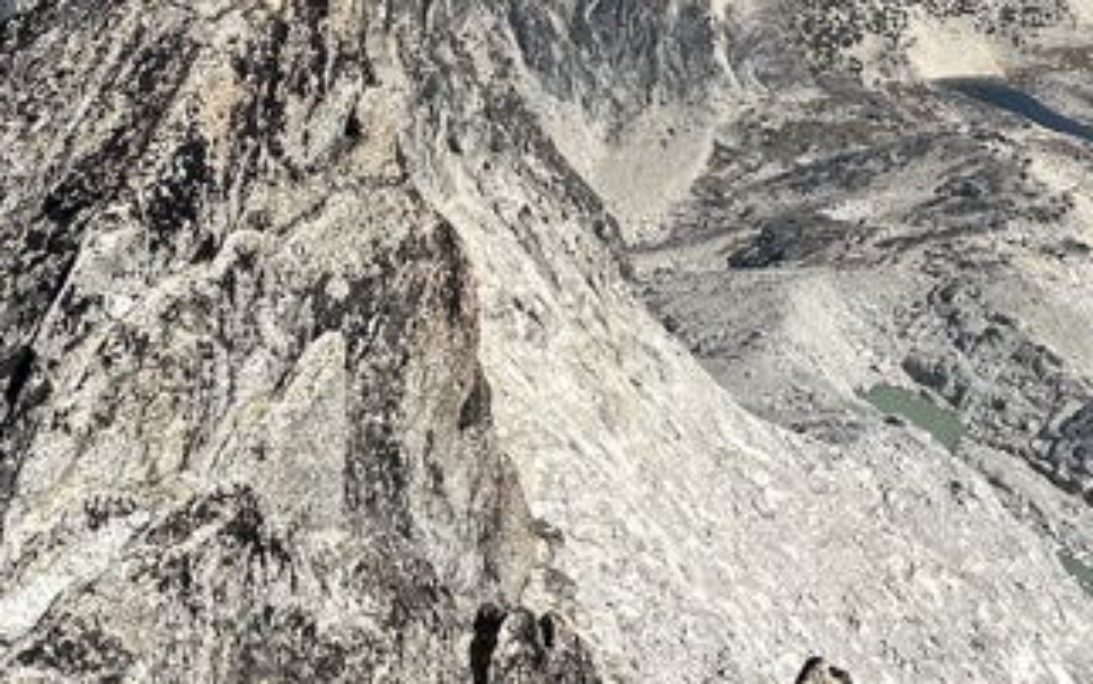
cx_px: 122
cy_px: 54
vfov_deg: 26.4
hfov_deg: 39.7
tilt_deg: -18.8
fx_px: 1400
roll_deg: -4.1
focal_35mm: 47
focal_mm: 2.22
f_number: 2.2
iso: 50
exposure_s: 1/2747
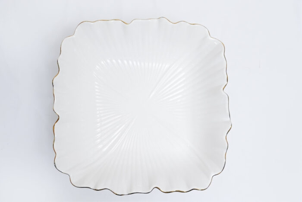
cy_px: 101
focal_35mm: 48
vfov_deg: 28.1
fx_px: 403
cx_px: 151
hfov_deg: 41.1
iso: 3200
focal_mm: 32
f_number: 10
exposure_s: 1/125
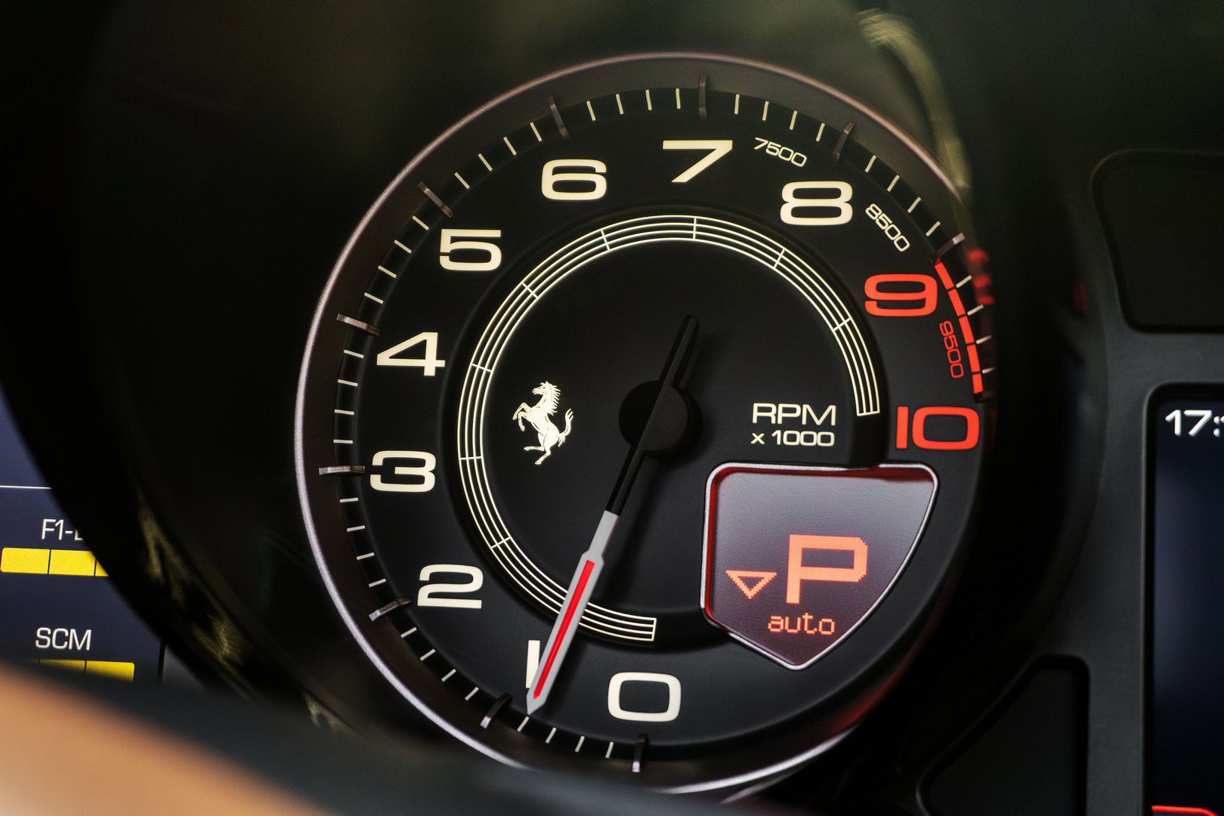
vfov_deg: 20.6
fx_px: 2244
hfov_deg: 30.5
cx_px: 612
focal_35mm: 66
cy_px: 408
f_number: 5.6
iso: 6400
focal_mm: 44
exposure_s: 1/100
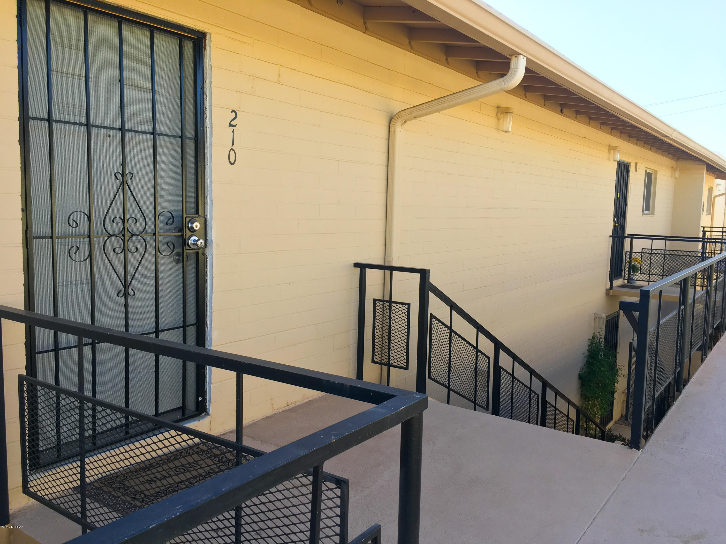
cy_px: 272
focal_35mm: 29
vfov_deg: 48.2
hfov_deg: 61.7
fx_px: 608
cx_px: 363
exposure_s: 1/306
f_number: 2.2
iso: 25
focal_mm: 4.15
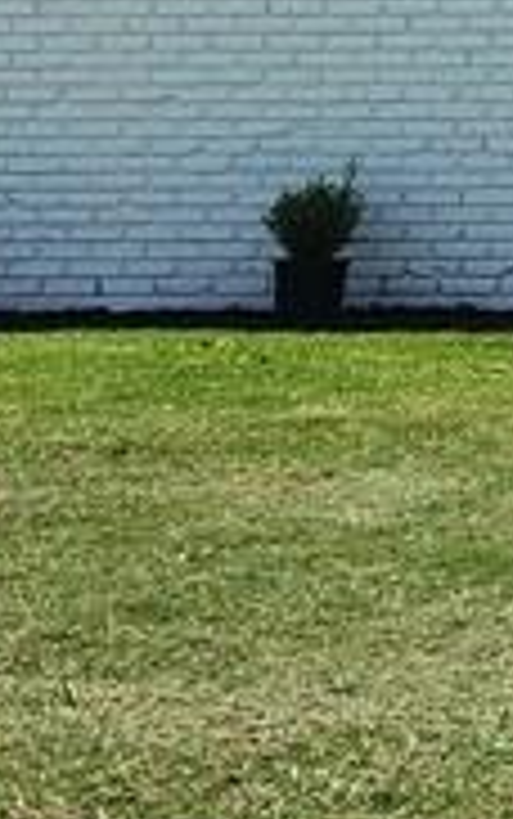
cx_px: 1737
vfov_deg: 14.9
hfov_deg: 7.8
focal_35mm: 137
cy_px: -58
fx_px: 3060
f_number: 1.8
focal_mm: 5.4
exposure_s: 1/2060
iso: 20
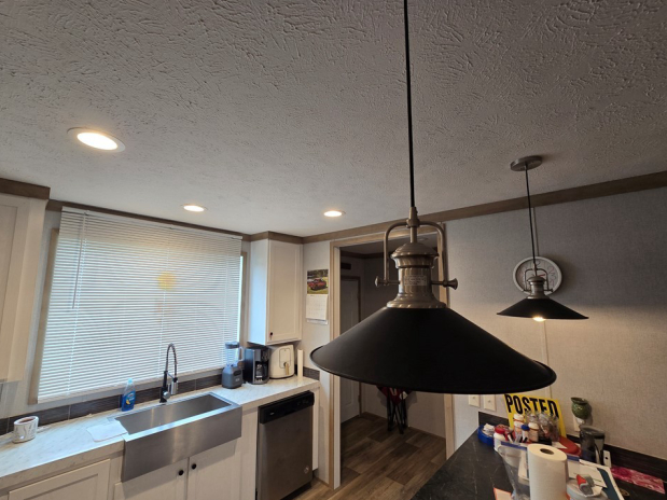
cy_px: 252
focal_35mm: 14
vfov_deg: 85.7
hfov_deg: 102.0
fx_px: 270
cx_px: 318
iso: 80
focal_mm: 2.2
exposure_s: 1/60
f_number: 2.2
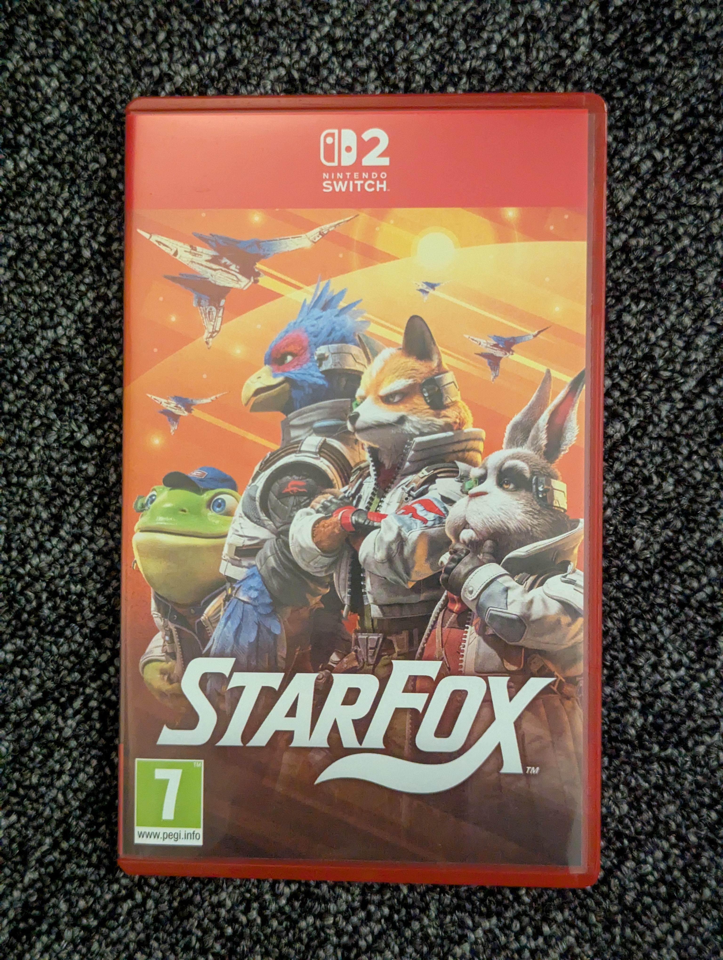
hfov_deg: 30.3
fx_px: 1333
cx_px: 362
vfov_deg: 39.6
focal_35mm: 48
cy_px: 480
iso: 2078
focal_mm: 6.81
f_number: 1.85
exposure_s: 1/34.7
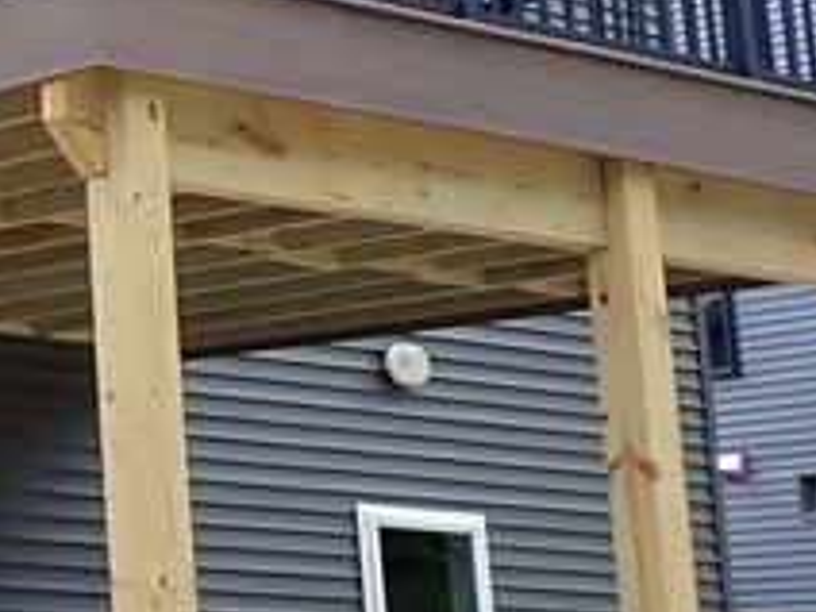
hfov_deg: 13.4
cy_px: 100
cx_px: -931
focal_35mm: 121
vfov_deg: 12.2
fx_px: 2852
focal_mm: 4.5
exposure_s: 1/400
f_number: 2.8
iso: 100
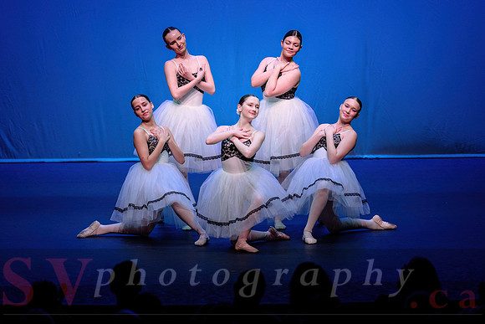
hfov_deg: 14.3
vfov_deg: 9.6
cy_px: 152
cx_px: 242
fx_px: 1932
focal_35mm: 143
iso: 1250
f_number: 2.8
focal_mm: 135
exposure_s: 1/400
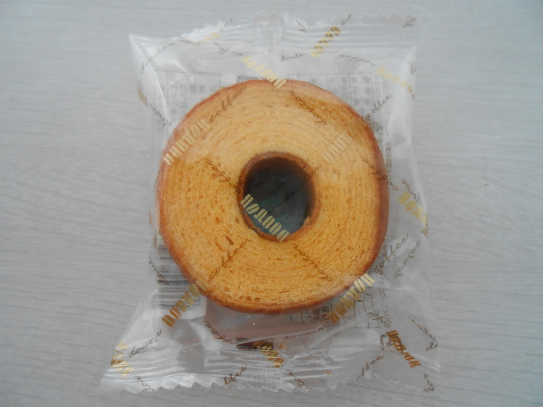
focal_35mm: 26
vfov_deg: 53.1
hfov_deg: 67.3
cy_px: 204
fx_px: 408
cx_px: 272
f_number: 3.5
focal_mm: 4.6
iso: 320
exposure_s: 1/250
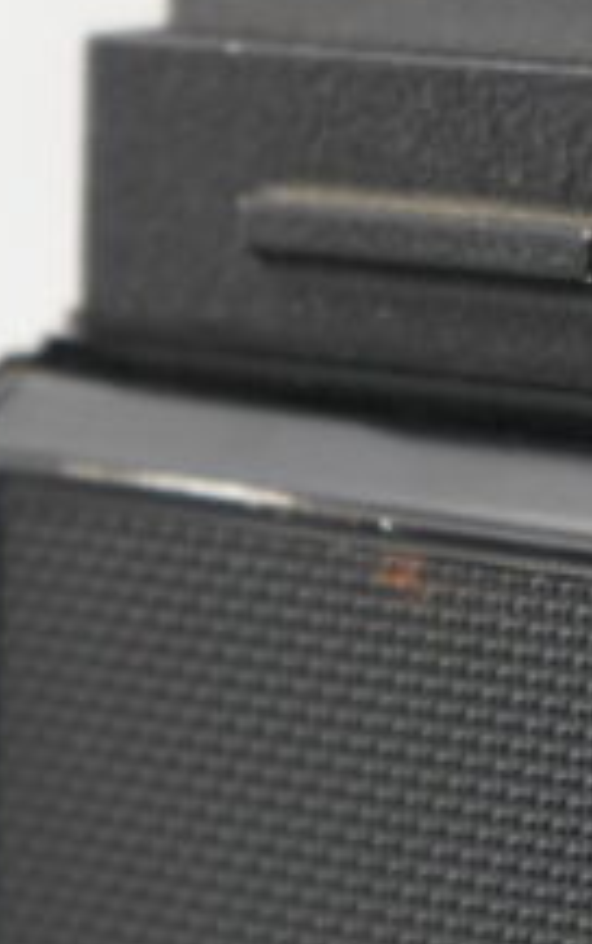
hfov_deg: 3.9
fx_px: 8682
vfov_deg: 6.2
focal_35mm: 337
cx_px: 938
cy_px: 700
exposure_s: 1/250
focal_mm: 70
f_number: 5.6
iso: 2000
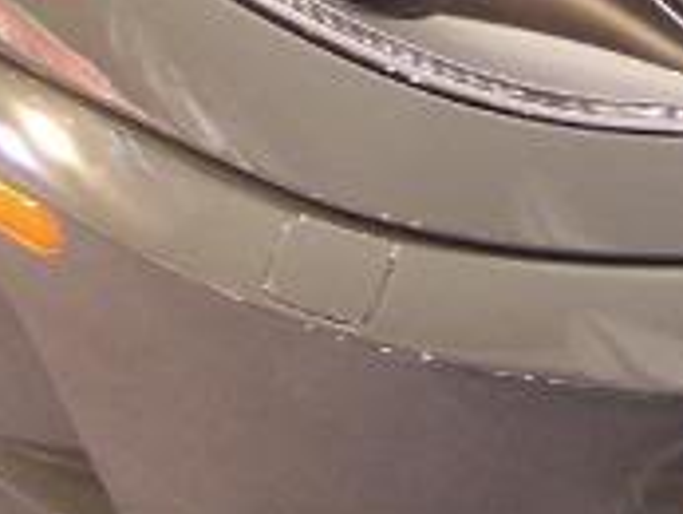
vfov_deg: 8.3
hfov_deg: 11.2
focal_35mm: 176
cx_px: 363
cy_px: -277
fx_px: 3475
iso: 140
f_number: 2.8
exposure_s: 1/8
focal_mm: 6.3
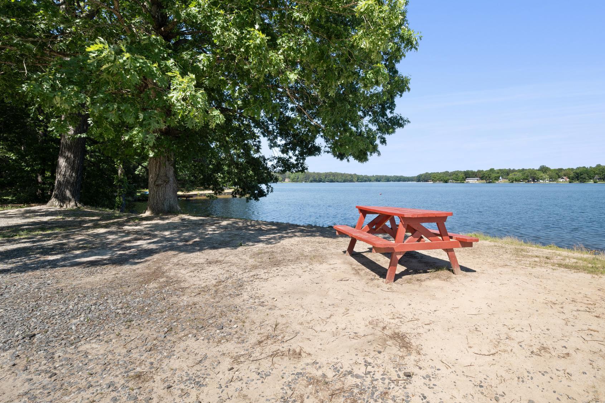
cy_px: 185
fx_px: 286
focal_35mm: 17
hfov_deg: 92.6
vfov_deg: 70.3
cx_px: 349
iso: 100
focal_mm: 14
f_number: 11
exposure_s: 1/20
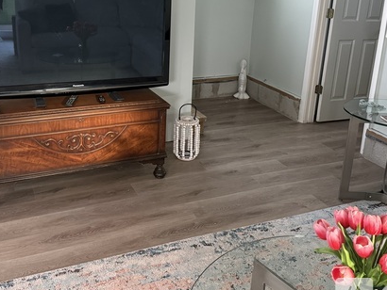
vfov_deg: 36.2
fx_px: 436
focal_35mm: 39
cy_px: 80
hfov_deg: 47.8
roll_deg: -2.1
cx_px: 173
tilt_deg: -14.5
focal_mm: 6.76
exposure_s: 1/60
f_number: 1.78
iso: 400
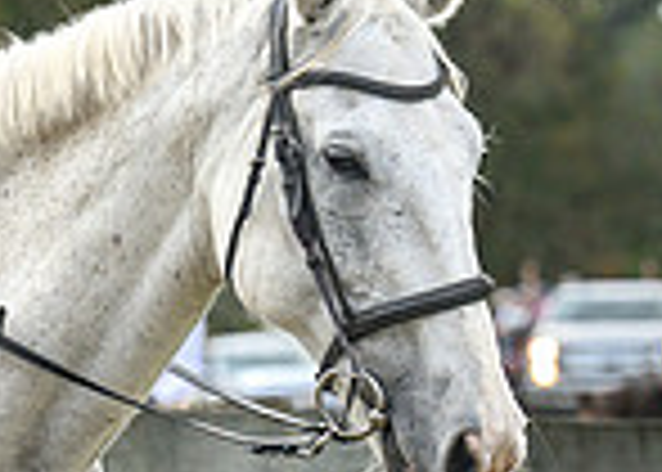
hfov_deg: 4.8
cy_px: 374
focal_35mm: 418
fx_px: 7859
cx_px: -622
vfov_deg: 3.4
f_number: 3.5
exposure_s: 1/1000
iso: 640
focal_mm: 89
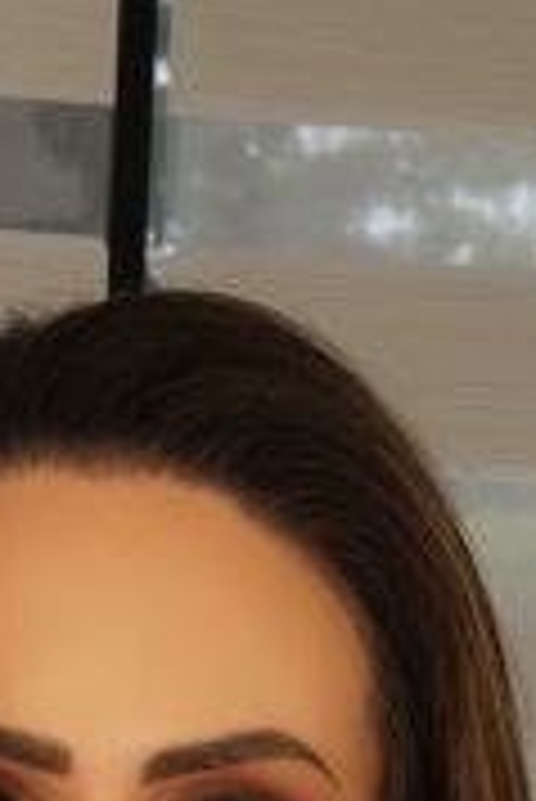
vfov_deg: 7.4
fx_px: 5884
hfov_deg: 5.2
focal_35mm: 264
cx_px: 36
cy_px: 1766
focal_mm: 38
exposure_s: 1/25
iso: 500
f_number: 16
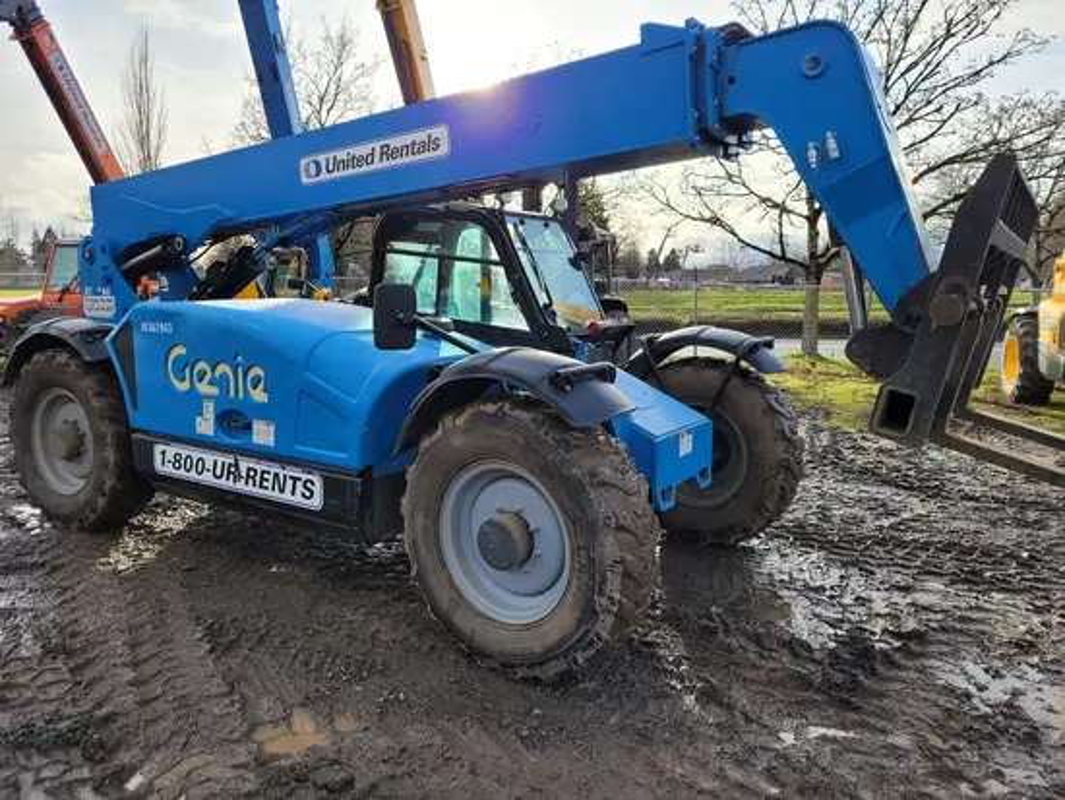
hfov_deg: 67.3
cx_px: 532
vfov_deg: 53.1
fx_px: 800
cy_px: 400
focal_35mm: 26
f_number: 1.8
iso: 40
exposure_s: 1/814
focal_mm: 5.4
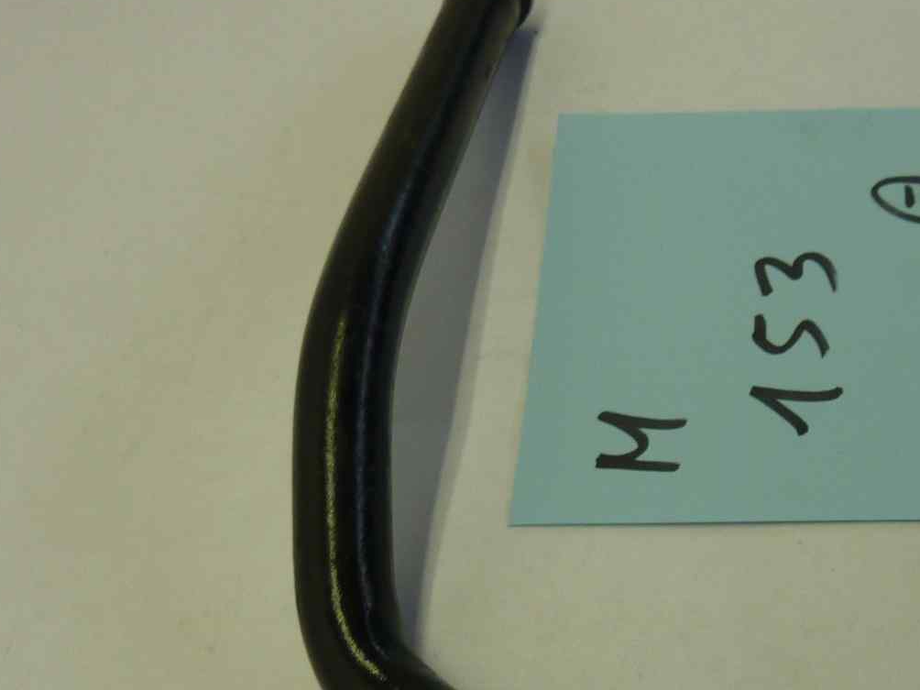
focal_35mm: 51
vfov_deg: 28.0
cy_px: 544
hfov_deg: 36.6
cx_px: 690
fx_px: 1355
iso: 80
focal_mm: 4.1
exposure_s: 1/60
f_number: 3.3
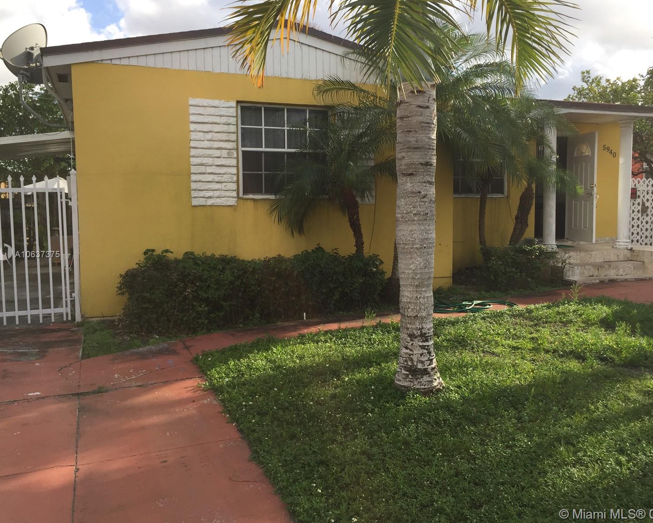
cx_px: 347
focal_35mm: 31
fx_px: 599
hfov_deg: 57.1
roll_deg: -0.6
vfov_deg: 47.1
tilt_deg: -3.4
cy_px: 255
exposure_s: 1/760
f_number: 2.2
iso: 32
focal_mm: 4.15
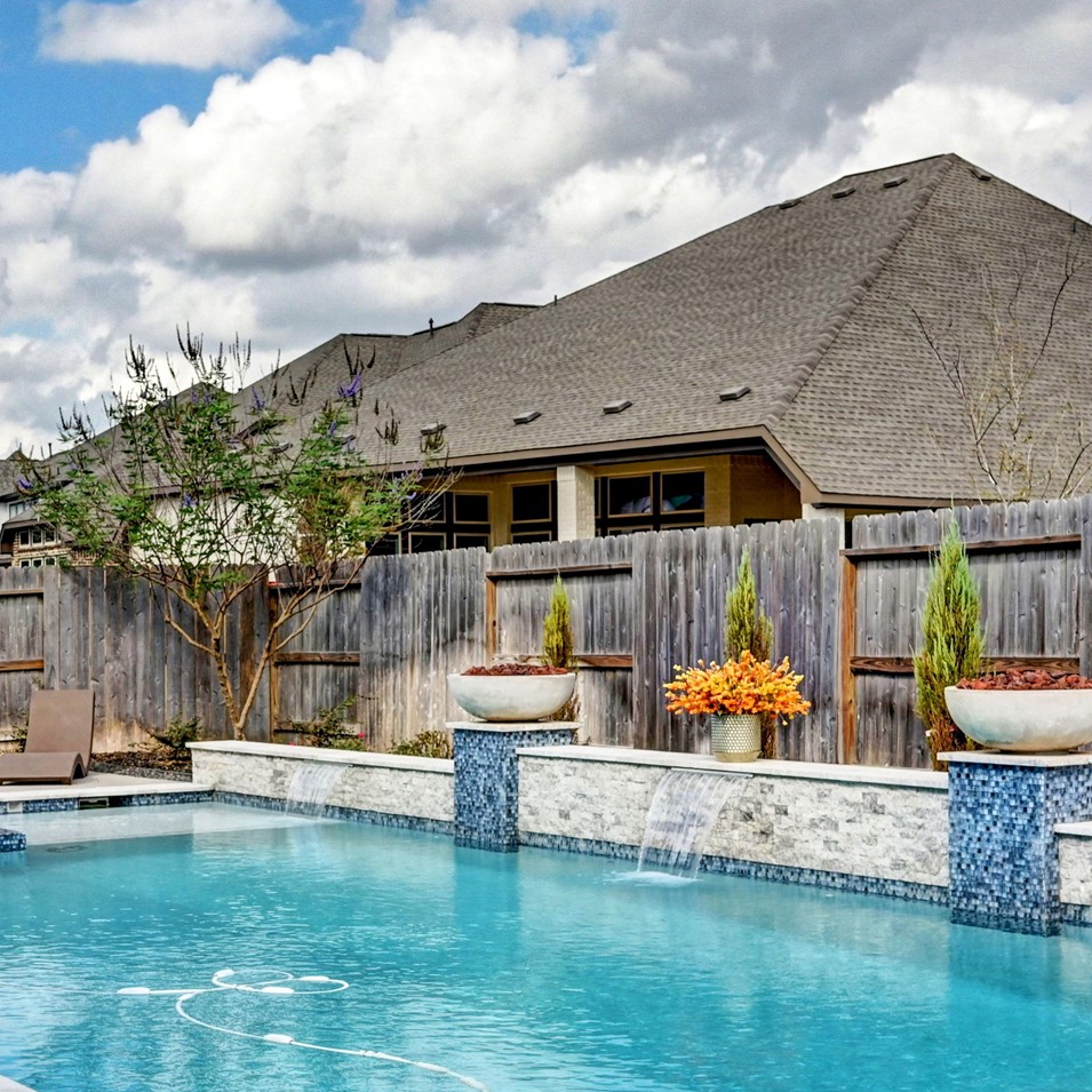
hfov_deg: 29.2
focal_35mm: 58
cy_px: 671
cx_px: 319
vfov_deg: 29.5
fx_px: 2070
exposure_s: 1/640
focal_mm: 30
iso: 400
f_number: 8
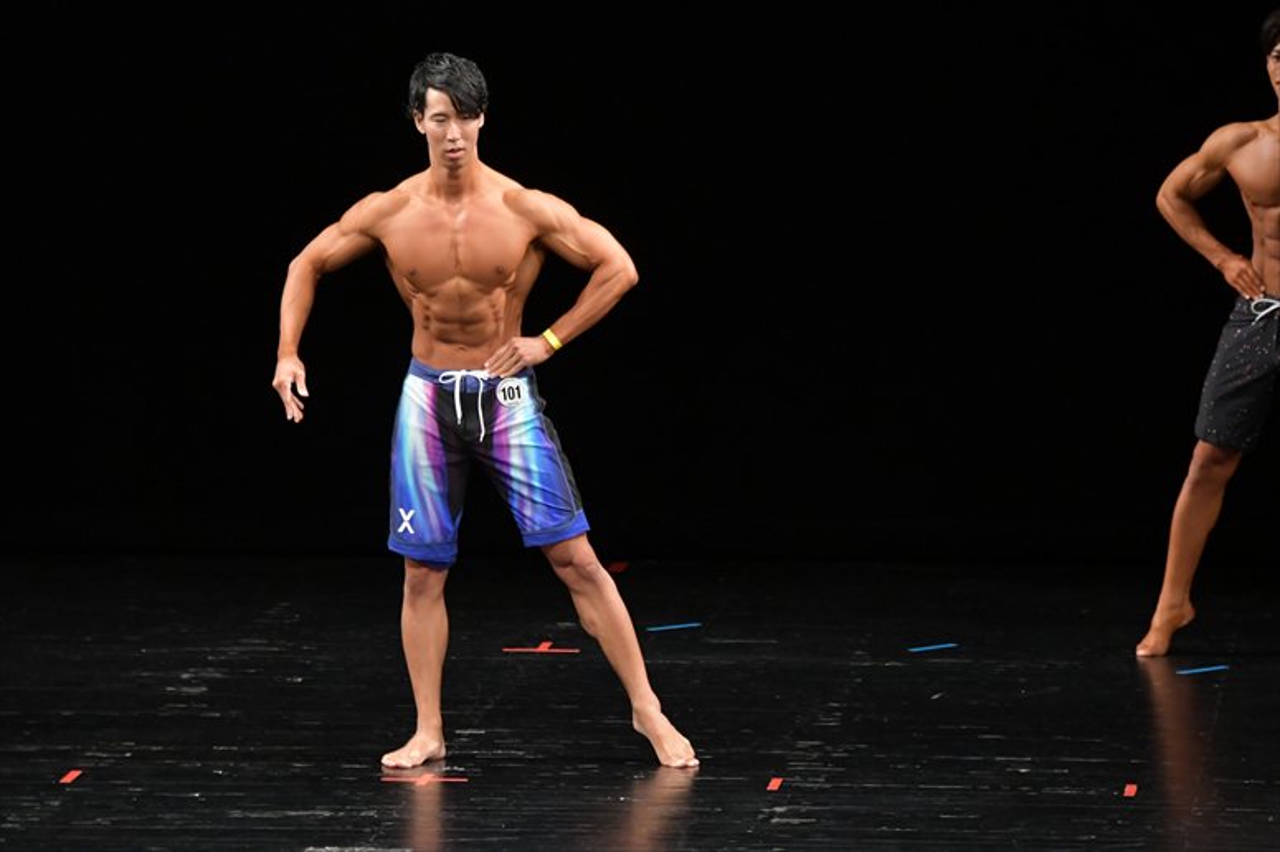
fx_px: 9595
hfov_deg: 7.6
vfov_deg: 5.1
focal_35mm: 270
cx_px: 640
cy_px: 426
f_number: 5.6
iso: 3200
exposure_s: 1/400
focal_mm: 180
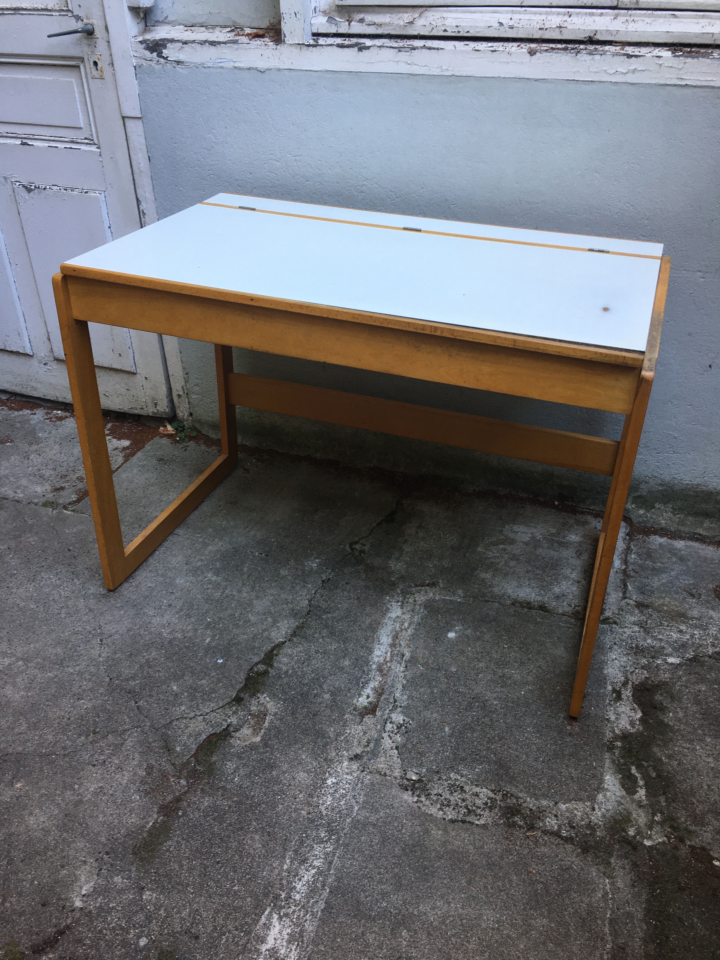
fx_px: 804
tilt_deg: -34.2
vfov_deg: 61.7
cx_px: 360
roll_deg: +0.6
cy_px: 480
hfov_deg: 48.2
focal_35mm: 29
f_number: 2.2
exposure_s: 1/50
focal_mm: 4.15
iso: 32
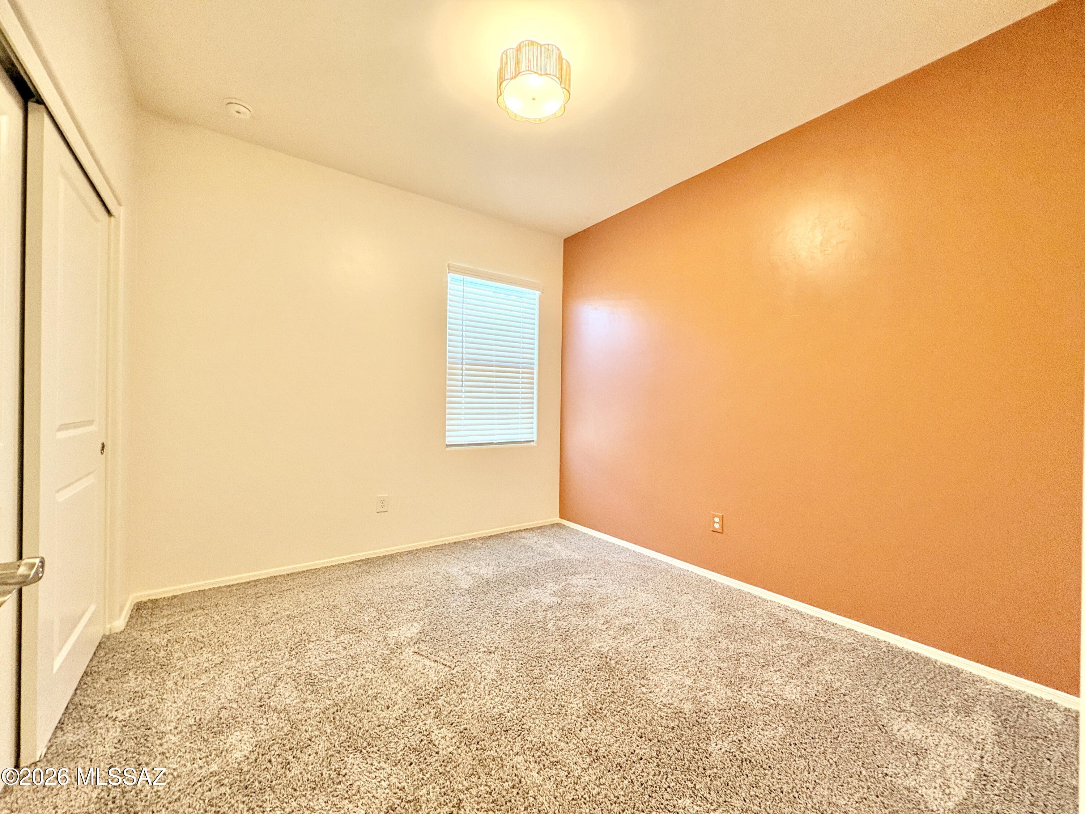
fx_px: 439
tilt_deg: +0.7
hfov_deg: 102.1
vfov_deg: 85.7
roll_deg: -0.5
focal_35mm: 14
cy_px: 407
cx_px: 542
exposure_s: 1/120
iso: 400
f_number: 2.2
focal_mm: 2.22
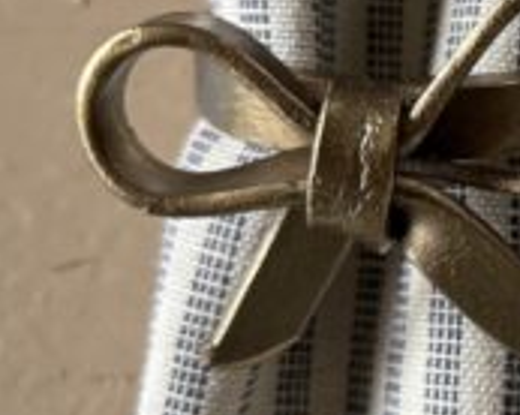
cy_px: 126
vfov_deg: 17.4
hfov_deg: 19.6
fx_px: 1353
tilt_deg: -79.7
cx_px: 727
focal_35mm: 88
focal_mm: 5.96
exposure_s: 1/60
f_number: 1.6
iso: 160
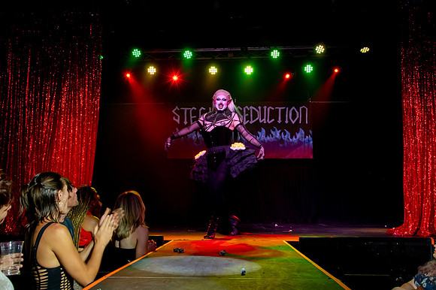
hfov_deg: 53.5
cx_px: 218
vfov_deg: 37.1
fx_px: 432
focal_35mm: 36
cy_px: 145
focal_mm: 34
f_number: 8
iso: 6400
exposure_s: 1/40
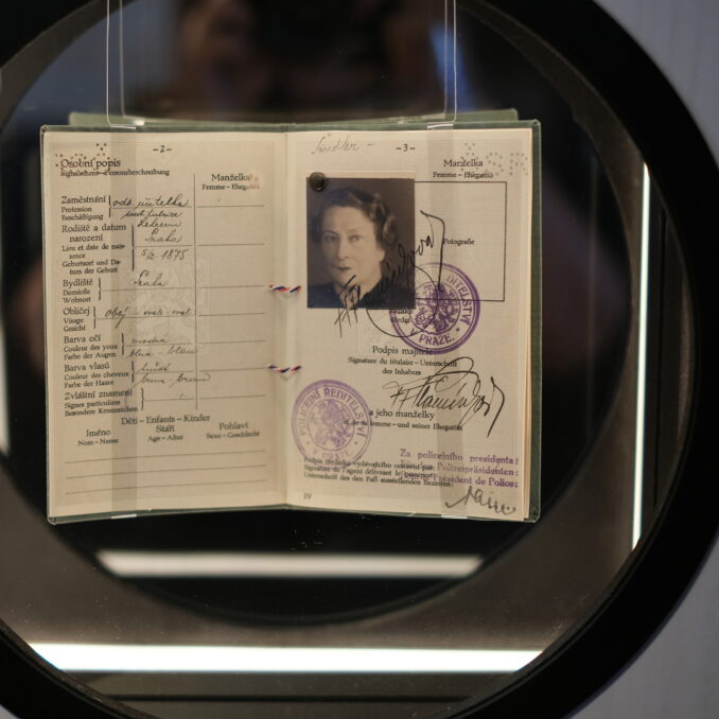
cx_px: 246
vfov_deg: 25.4
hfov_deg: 25.2
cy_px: 358
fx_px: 1598
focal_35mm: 68
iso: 320
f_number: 1.8
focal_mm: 35
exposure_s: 1/90
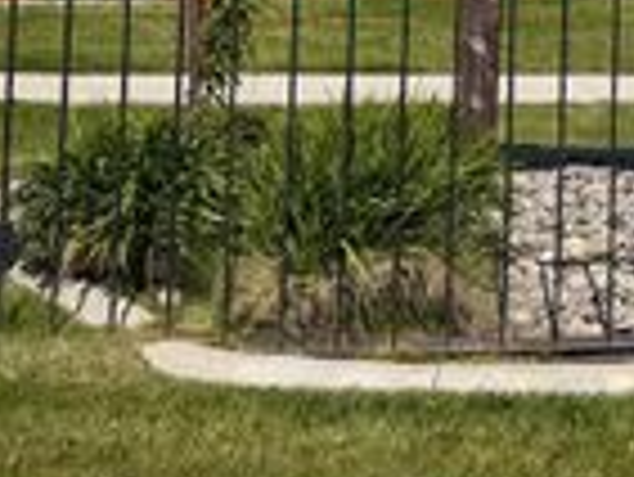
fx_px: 1558
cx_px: 760
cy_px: -200
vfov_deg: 16.2
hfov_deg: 21.4
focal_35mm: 85
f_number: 1.78
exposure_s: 1/6173
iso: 80
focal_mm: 6.76
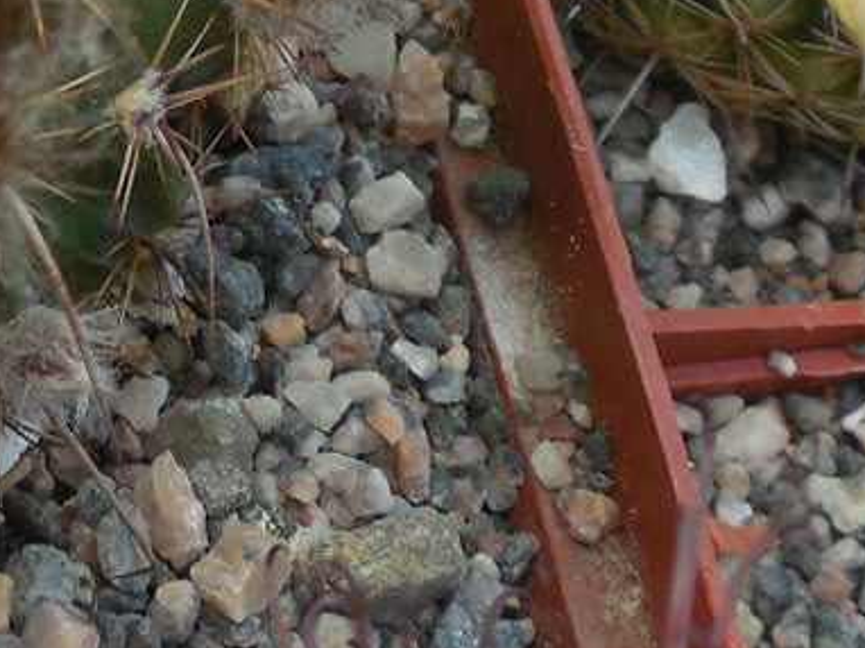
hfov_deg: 14.7
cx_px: -156
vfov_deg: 10.8
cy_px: -471
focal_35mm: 130
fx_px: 3246
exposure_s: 1/100
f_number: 3.6
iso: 125
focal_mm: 5.6
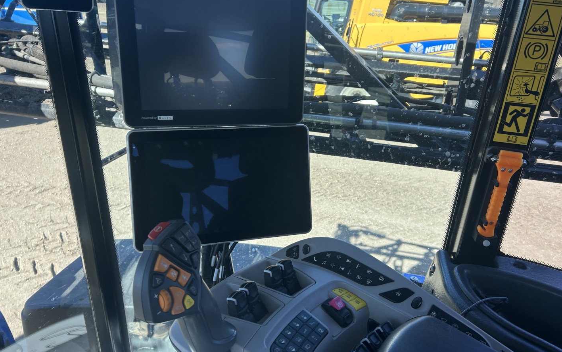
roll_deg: -0.5
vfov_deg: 44.5
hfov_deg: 66.5
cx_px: 284
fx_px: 429
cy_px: 161
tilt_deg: -22.8
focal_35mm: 28
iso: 50
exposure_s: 1/1089
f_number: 1.5
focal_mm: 5.7
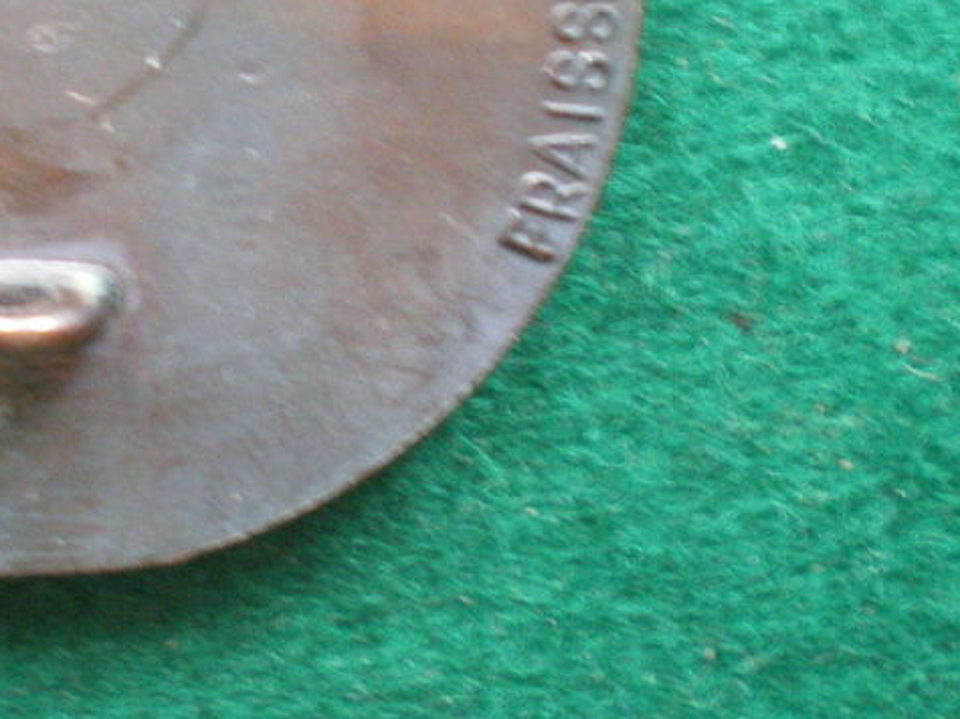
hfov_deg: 23.5
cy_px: 10
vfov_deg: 18.0
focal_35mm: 80
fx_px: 2218
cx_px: 18
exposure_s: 1/6
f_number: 3.1
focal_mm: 6.3
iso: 400
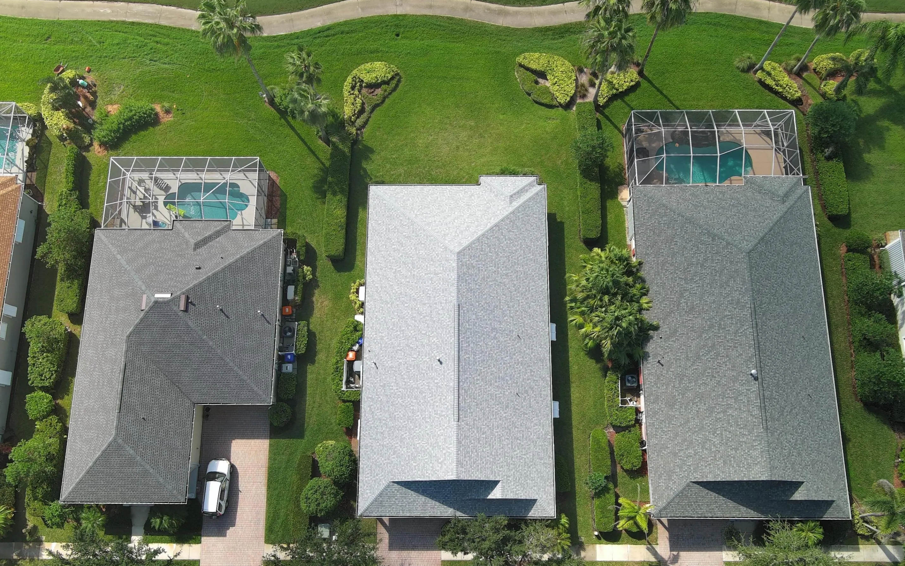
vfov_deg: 41.8
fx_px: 740
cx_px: 457
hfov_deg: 62.9
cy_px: 306
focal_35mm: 30
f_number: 2.8
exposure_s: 1/319
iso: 100
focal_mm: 10.6
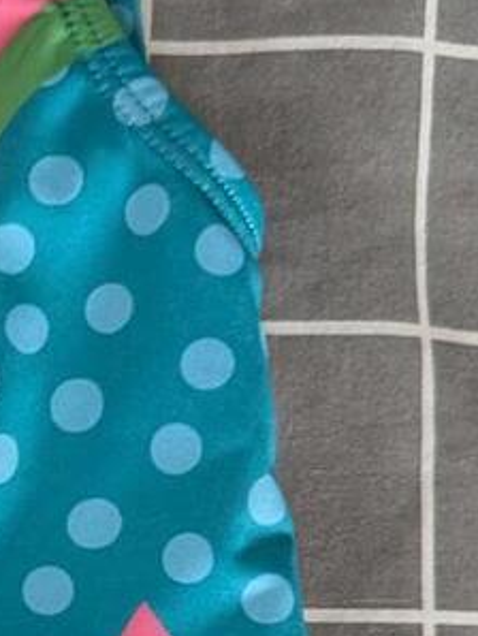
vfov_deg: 17.7
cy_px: 714
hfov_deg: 12.6
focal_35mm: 107
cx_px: -382
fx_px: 1967
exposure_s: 1/247
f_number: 1.85
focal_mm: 6.81
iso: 1407
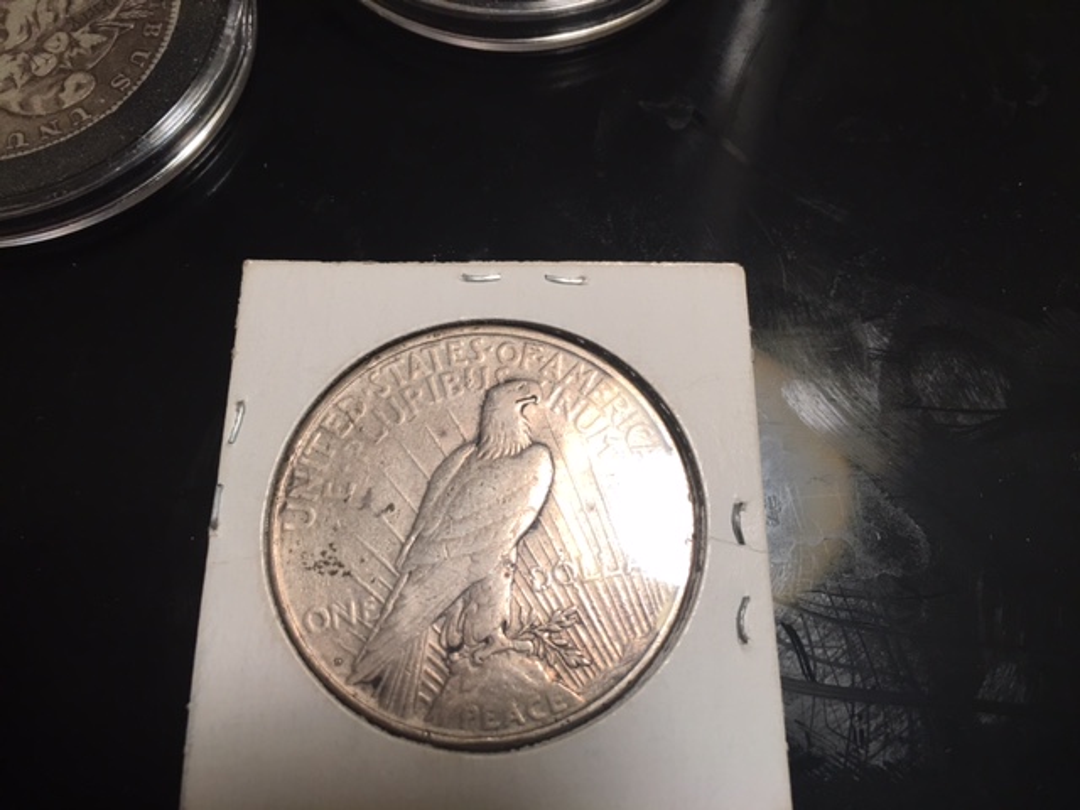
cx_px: 540
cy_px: 405
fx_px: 905
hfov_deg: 61.7
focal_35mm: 29
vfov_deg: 48.2
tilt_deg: -70.4
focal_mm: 4.15
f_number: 2.2
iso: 32
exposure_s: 1/30
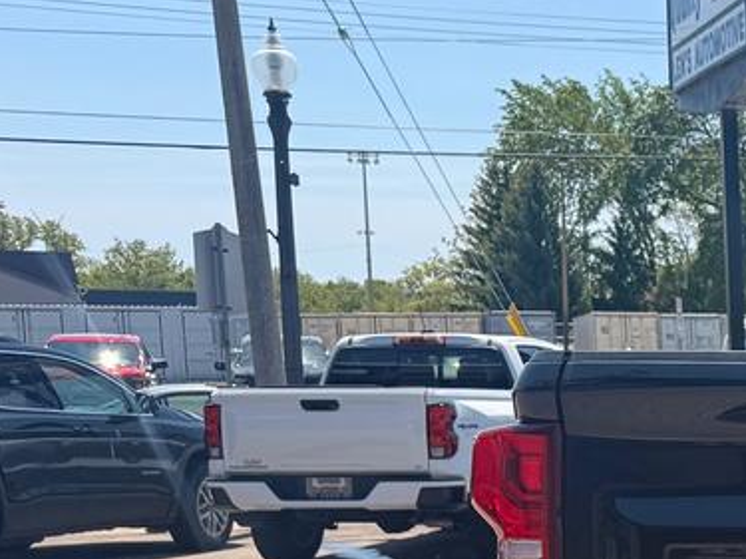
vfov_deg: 17.5
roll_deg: -0.3
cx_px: 1267
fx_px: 1767
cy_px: 573
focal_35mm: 82
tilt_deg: -6.5
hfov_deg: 19.2
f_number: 1.78
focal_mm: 6.76
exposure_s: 1/3953
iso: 80
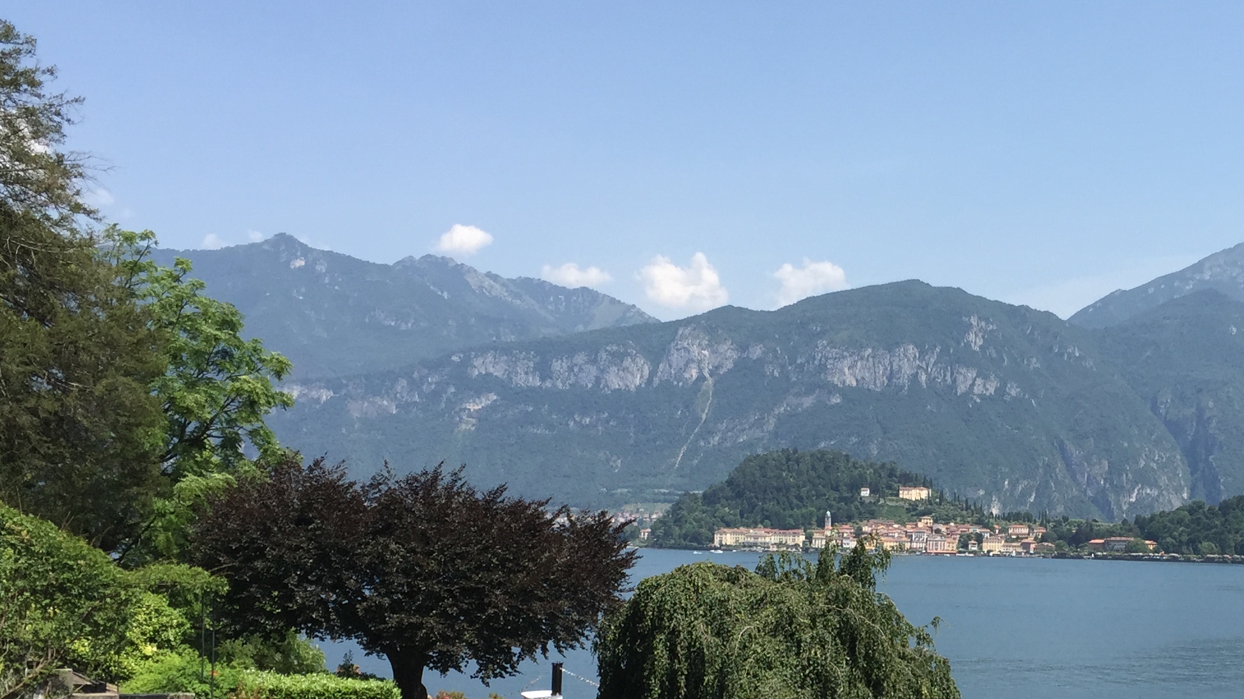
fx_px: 1748
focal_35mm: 53
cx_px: 920
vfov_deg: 21.9
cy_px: 677
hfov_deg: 38.3
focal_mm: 4.15
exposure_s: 1/1364
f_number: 2.2
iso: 32
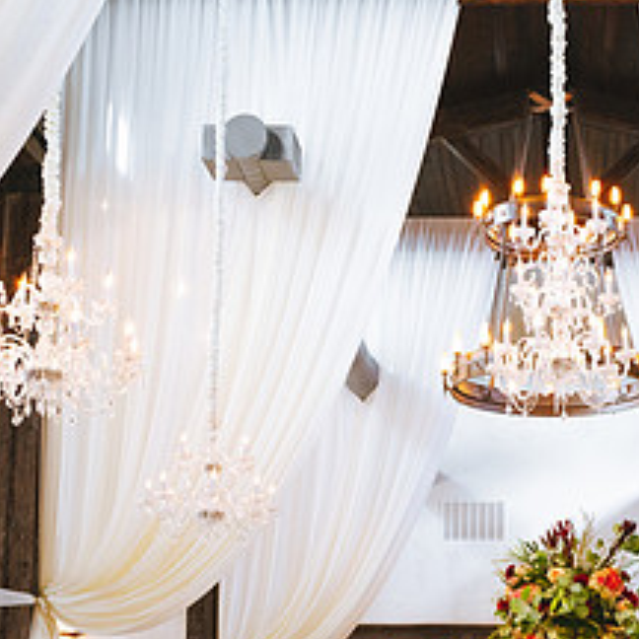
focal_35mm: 80
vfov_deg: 21.3
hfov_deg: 21.2
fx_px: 1671
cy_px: 540
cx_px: 568
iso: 3200
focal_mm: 35
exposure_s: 1/15
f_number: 8
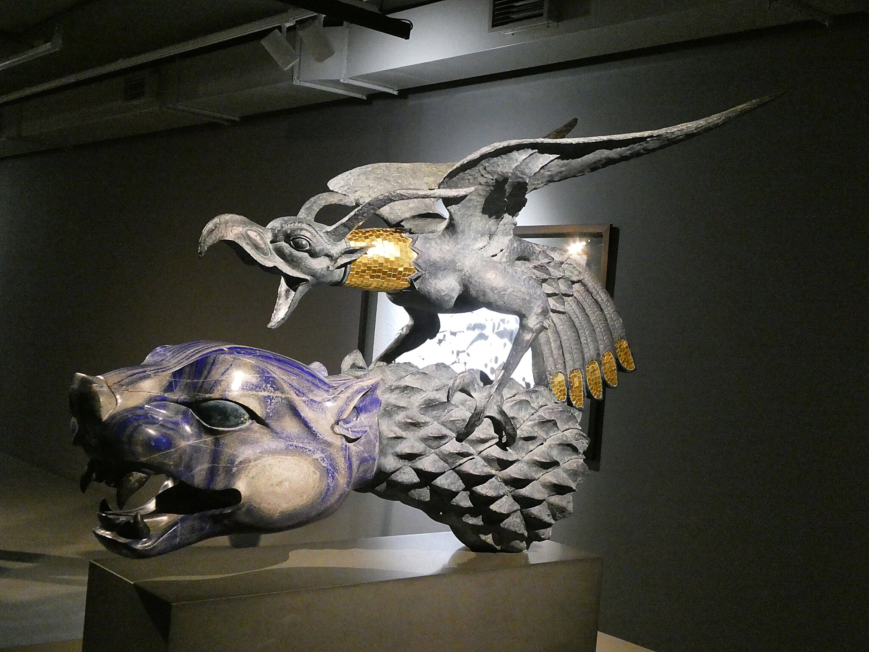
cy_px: 326
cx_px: 434
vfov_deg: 32.9
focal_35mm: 44
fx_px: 1105
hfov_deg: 42.9
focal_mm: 7.8
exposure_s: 1/80
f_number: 3.9
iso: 1600
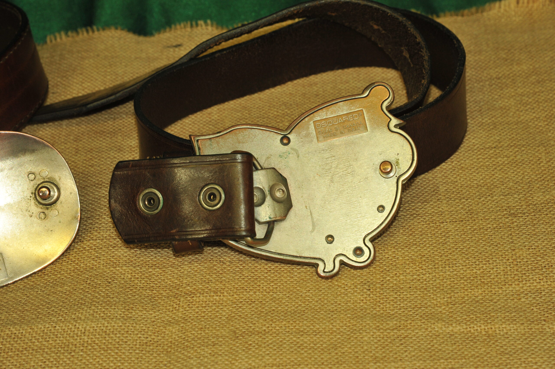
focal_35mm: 120
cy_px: 184
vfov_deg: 11.4
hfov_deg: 17.1
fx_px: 1849
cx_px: 278
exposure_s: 1/60
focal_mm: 120
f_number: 10
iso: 1250
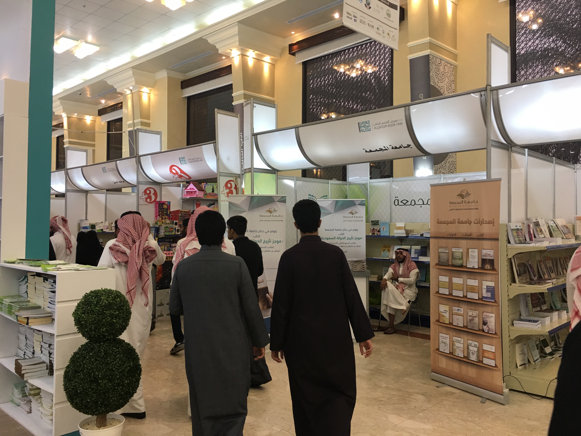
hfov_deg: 61.7
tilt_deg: +2.5
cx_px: 290
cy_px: 218
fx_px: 487
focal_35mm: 29
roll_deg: +0.3
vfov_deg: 48.2
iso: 32
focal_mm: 4.15
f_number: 2.2
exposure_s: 1/30
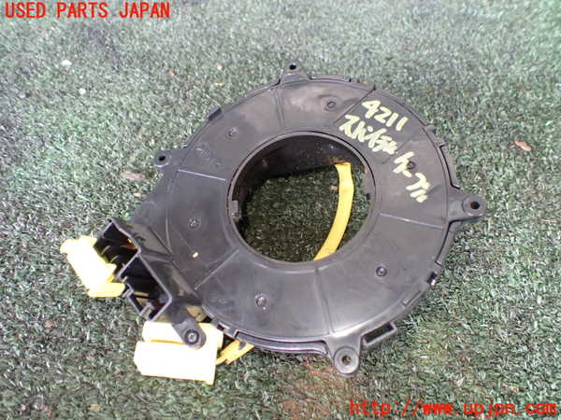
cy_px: 210
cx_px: 280
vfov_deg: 46.8
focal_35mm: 30
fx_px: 486
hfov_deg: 60.0
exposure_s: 1/60
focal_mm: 5.4
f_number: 2.3
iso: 800
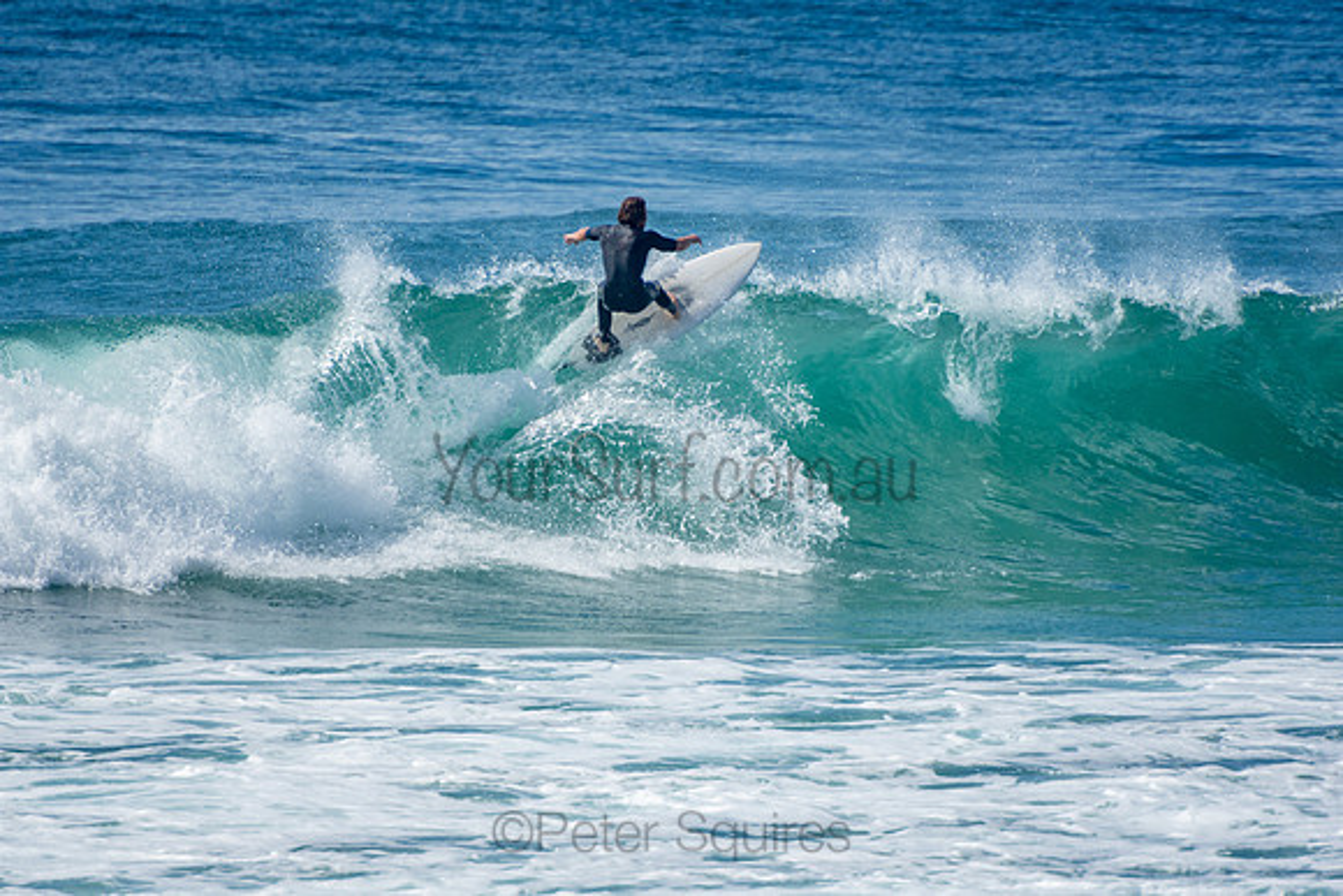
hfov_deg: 3.4
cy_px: 448
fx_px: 22388
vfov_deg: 2.3
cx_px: 672
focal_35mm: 600
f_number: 5.6
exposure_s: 1/1250
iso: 180
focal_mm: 400
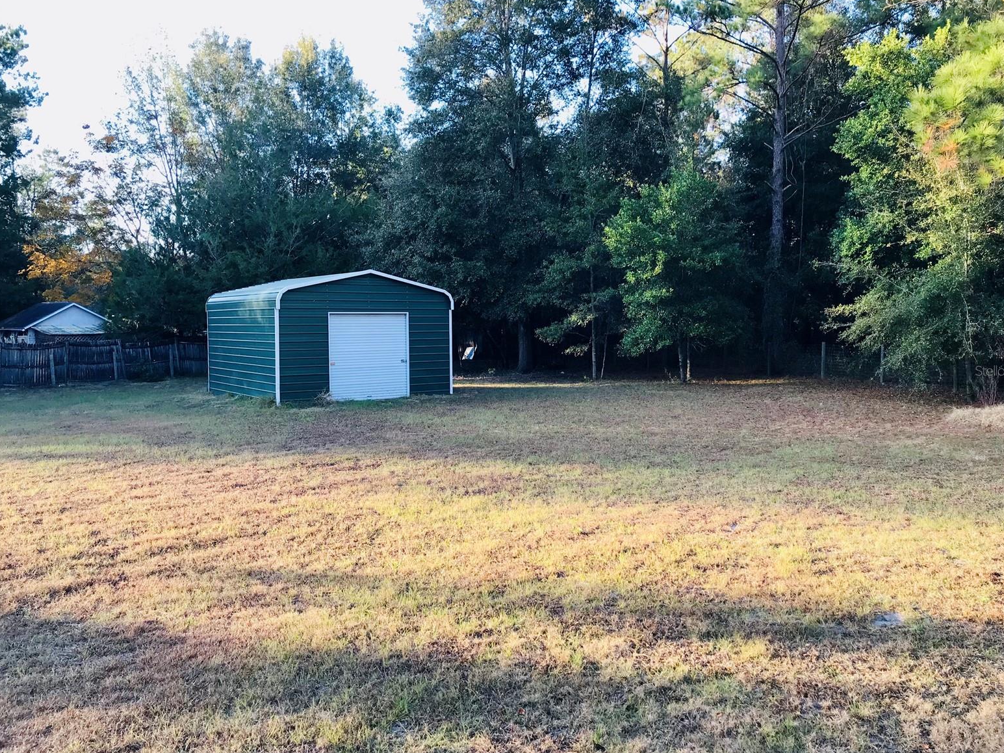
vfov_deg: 48.2
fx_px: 841
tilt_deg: -3.9
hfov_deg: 61.6
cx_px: 517
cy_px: 370
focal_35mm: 29
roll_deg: -0.1
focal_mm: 3.99
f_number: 1.8
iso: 20
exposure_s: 1/129
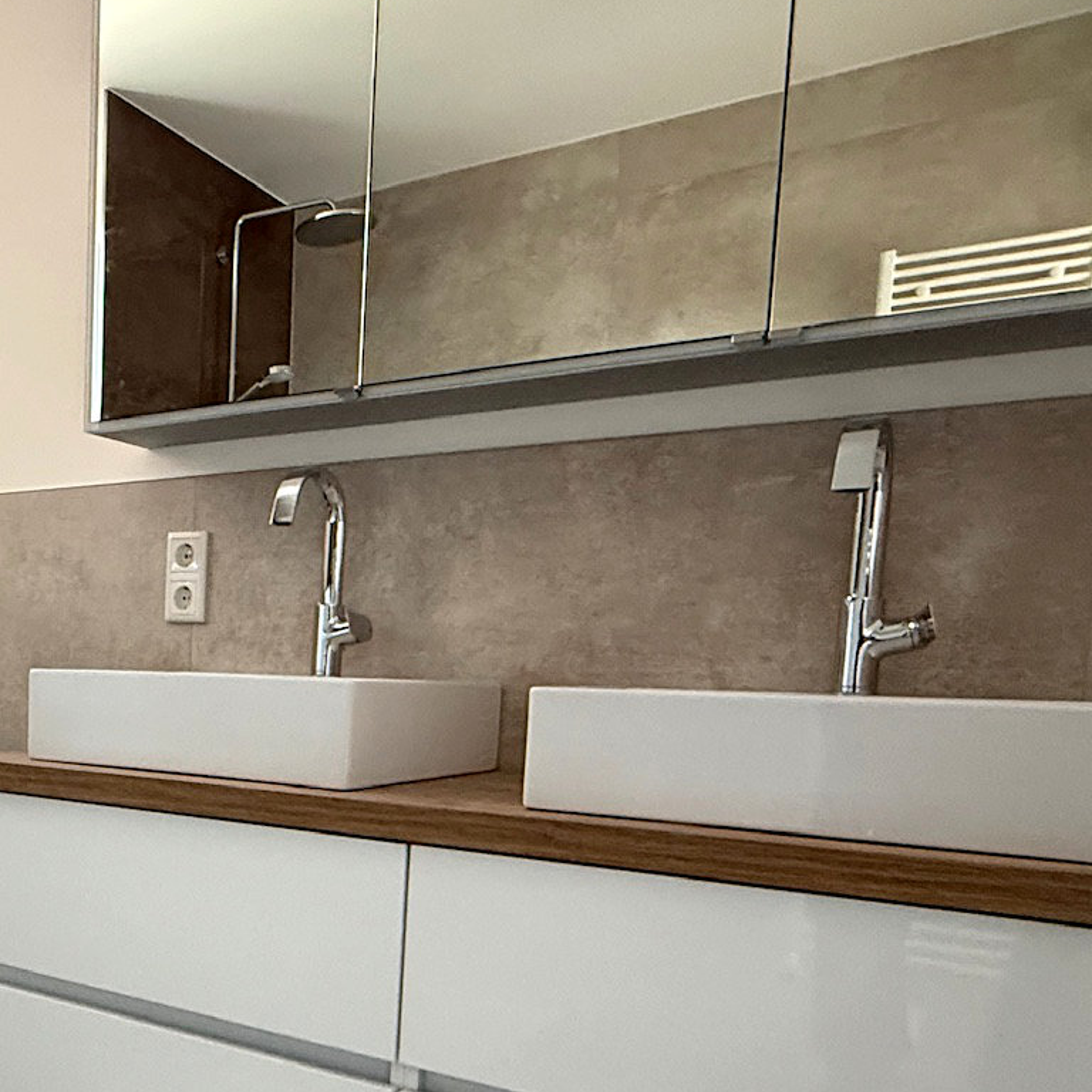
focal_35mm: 33
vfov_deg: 48.4
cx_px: 171
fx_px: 1178
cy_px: 775
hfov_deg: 46.3
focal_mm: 2.2
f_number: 2.2
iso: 640
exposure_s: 1/60
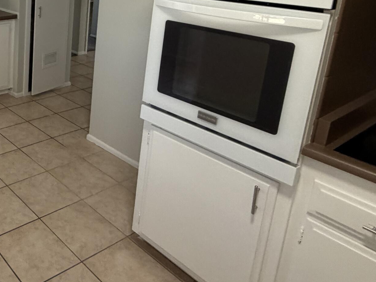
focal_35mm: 34
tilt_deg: -11.6
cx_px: -24
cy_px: 28
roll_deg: -1.7
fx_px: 369
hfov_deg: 43.6
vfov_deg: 38.9
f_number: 2.2
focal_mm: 2.22
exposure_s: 1/120
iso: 200
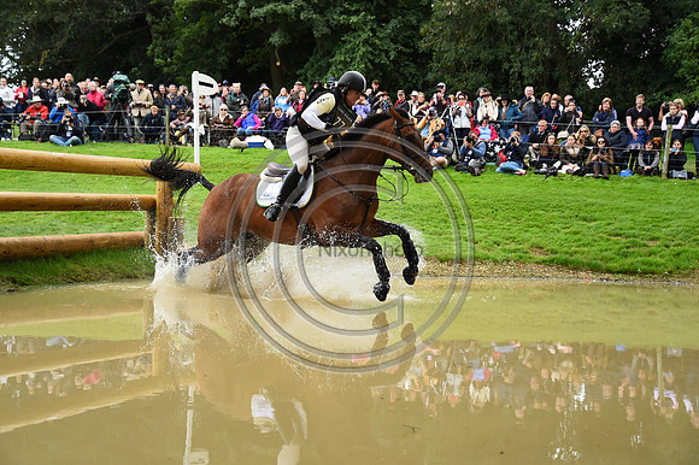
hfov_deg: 42.8
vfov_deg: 29.2
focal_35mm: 46
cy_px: 232
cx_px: 350
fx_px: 893
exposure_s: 1/1600
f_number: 4.2
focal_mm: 46
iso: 2000
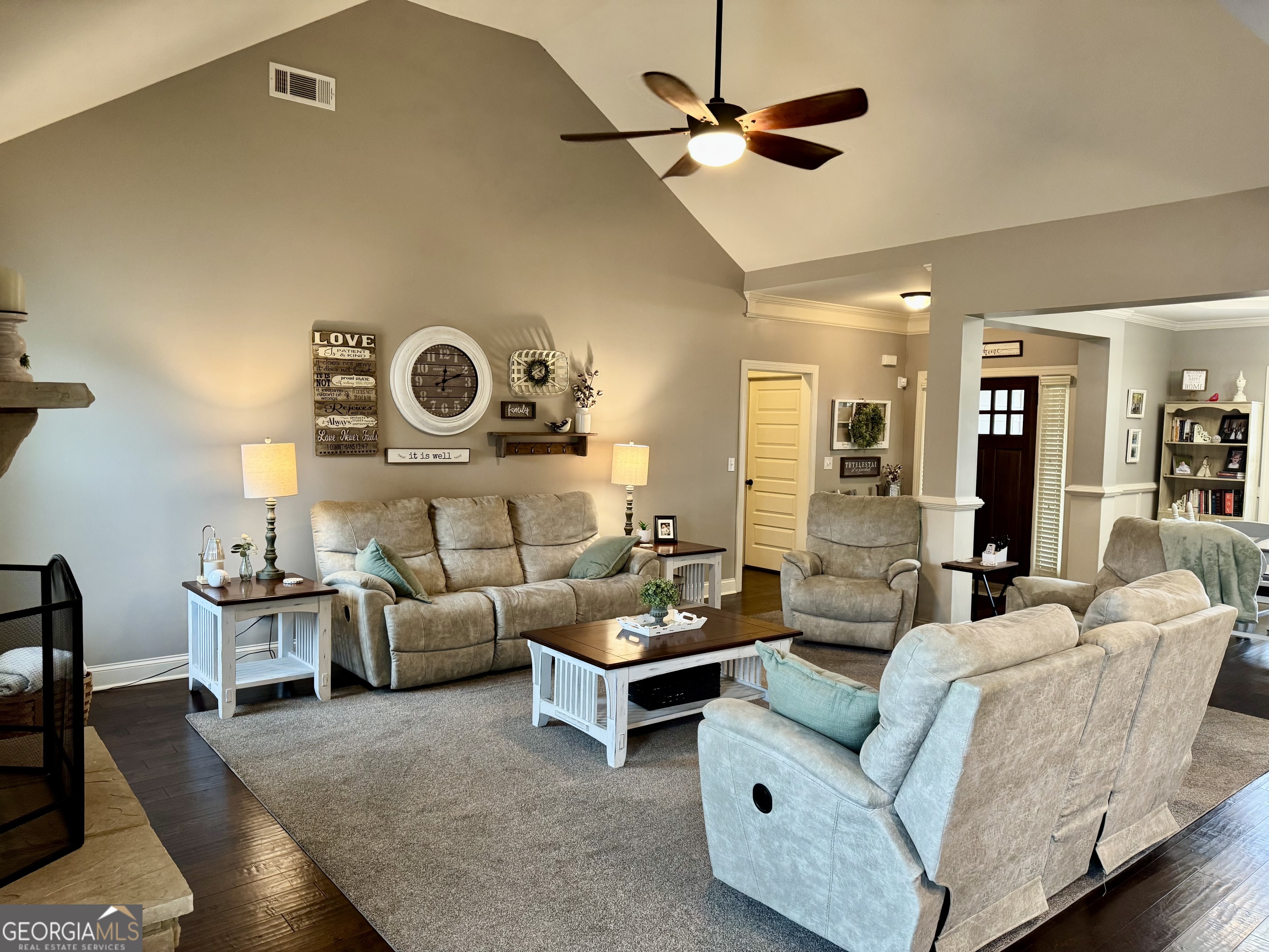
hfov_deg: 71.6
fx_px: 880
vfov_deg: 56.8
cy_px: 476
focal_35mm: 24
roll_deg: -1.1
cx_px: 634
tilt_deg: -3.6
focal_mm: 6.76
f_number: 1.78
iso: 320
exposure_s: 1/60
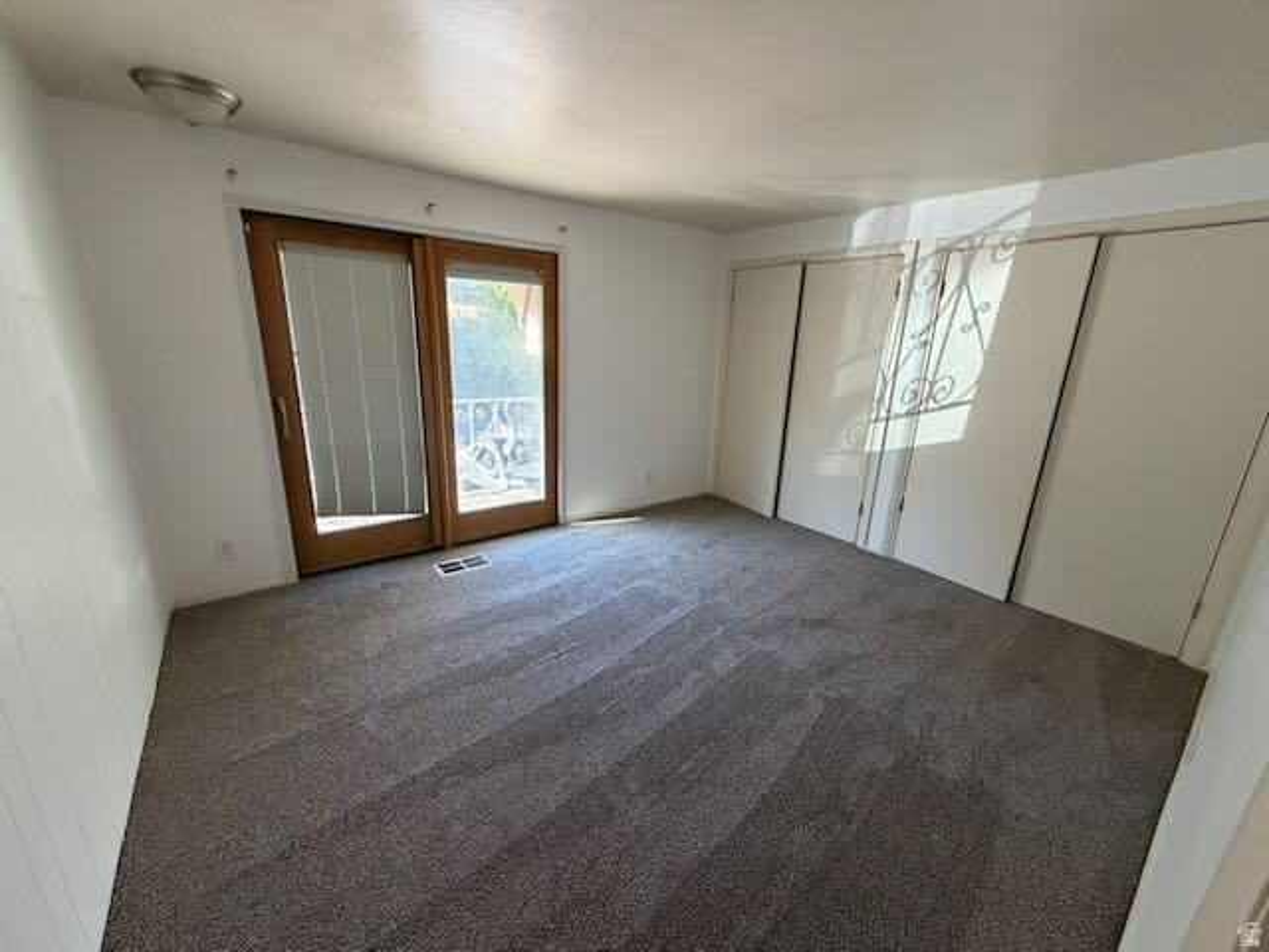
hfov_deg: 102.1
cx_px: 634
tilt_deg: -16.1
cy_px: 476
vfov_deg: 85.7
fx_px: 513
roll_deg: -2.6
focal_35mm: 14
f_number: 2.2
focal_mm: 2.22
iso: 320
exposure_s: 1/121
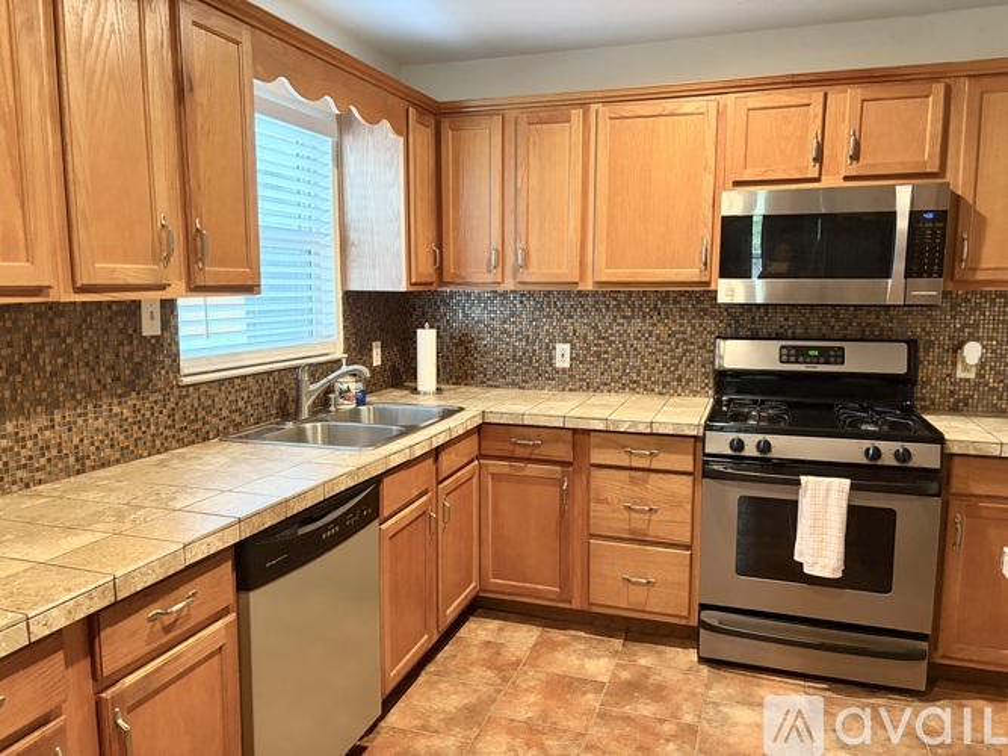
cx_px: 504
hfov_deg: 67.3
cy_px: 378
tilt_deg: -7.4
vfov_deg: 53.0
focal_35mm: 26
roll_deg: +0.0
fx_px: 757
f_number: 1.6
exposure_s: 1/40
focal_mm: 5.96
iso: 400
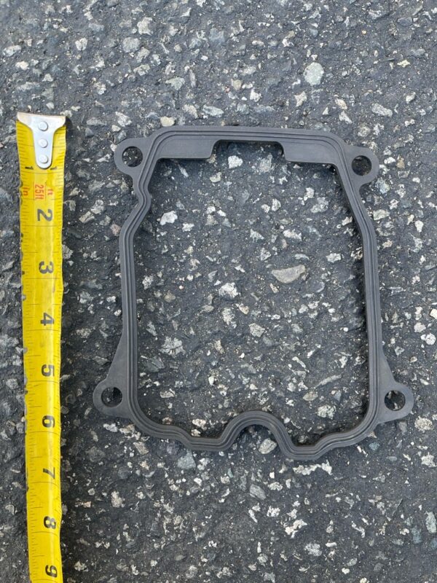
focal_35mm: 26
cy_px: 292
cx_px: 218
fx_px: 438
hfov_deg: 53.1
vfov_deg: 67.3
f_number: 1.6
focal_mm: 5.1
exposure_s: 1/121
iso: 40
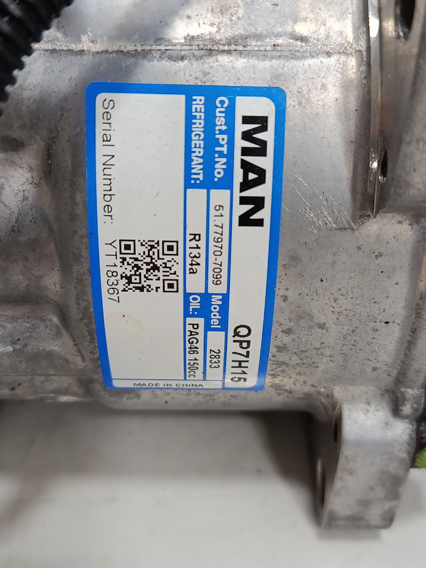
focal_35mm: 39
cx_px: 213
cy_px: 284
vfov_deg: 47.9
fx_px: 640
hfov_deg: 36.8
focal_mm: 5.24
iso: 779
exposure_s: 1/50
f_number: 1.7
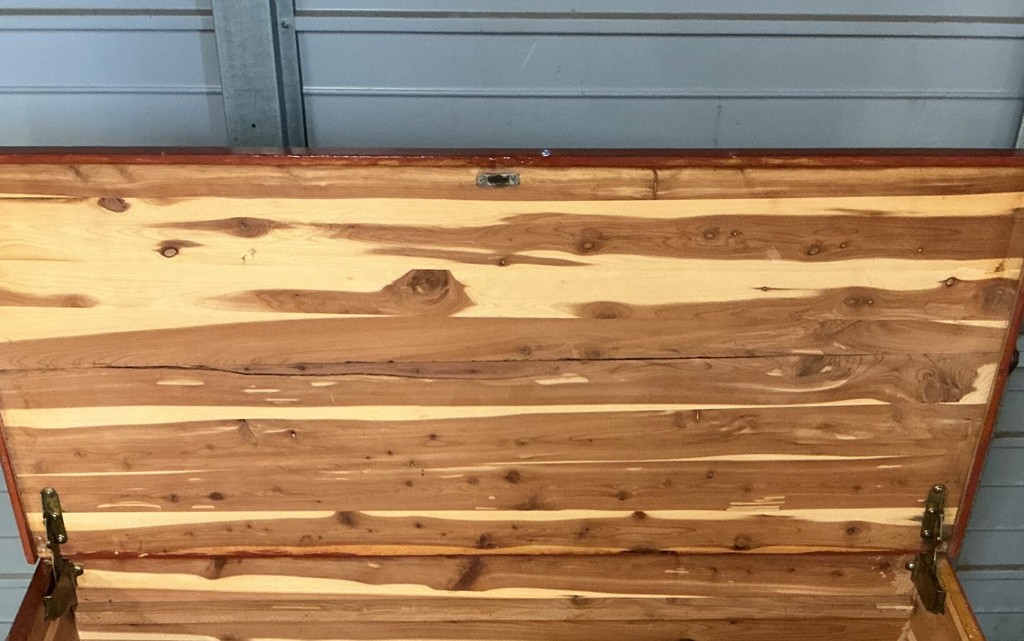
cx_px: 525
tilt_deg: -39.2
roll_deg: -1.2
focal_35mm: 48
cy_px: 592
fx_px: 1340
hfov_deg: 41.8
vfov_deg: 25.9
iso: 250
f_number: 1.8
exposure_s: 1/60
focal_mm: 3
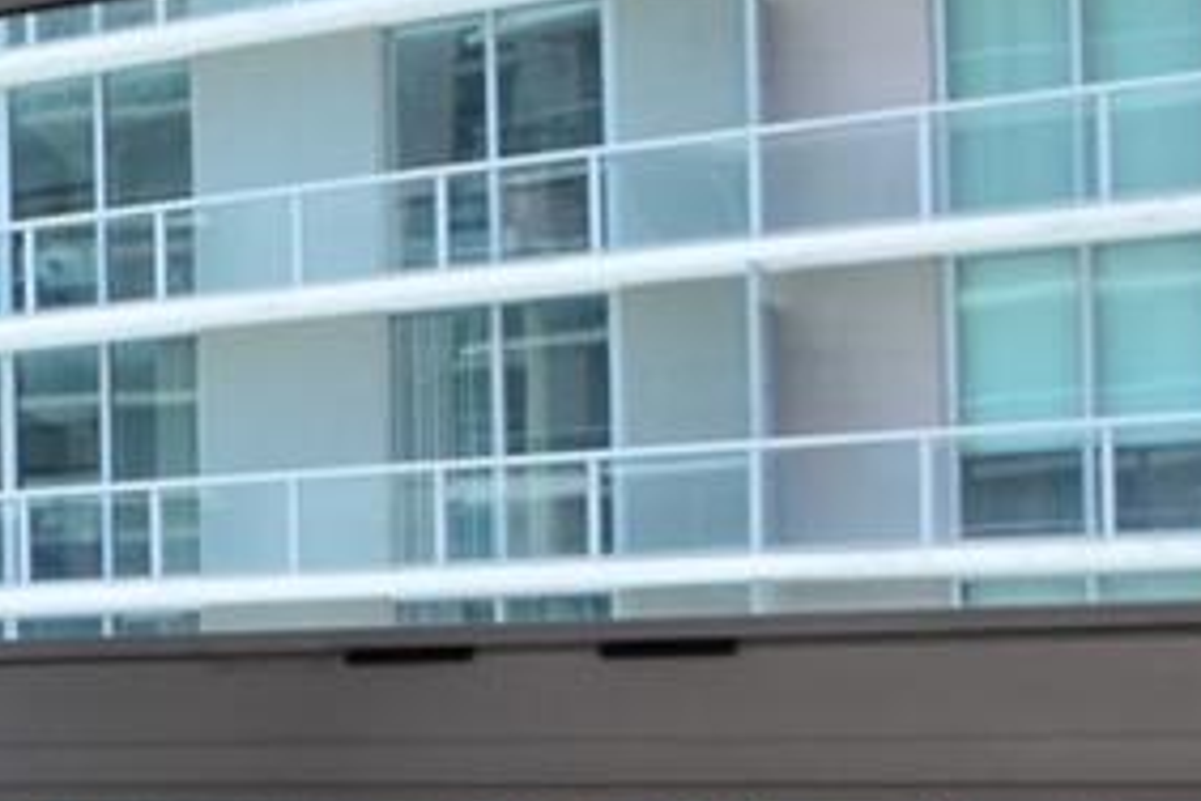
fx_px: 2835
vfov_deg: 15.9
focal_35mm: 85
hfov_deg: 12.9
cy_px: 677
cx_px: -2083
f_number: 5
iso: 200
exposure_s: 1/80
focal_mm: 10
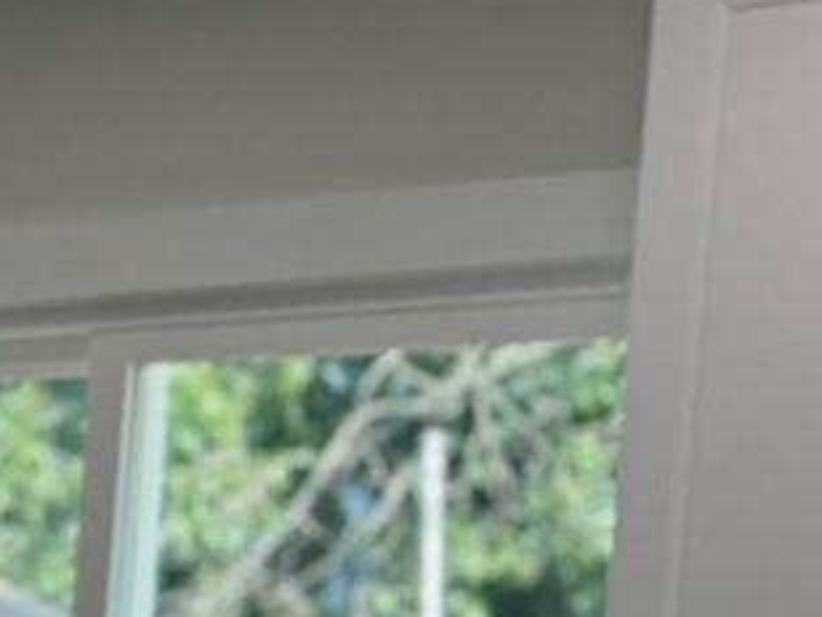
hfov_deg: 10.5
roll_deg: +0.1
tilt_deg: -8.3
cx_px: -1221
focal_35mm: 159
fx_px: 3777
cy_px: 1303
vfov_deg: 8.7
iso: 100
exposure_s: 1/332
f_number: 1.78
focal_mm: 6.76
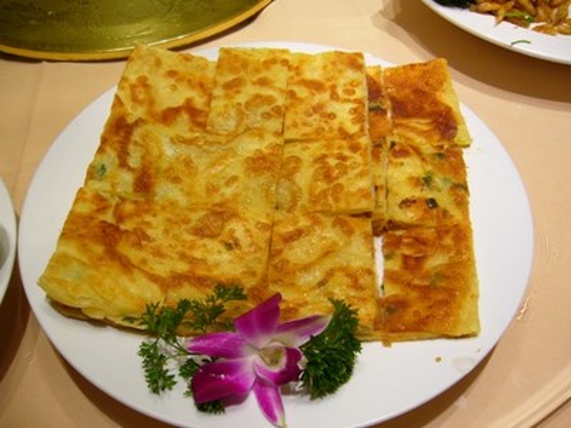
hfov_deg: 52.6
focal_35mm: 35
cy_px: 214
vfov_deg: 40.7
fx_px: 577
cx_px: 286
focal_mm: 5.8
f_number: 2.8
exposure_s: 1/15
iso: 100
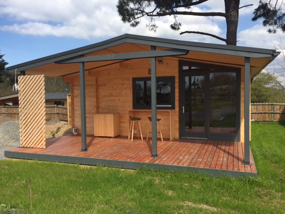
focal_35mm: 29
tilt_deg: -4.0
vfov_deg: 48.2
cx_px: 142
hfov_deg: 61.7
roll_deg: +2.1
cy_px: 107
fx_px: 239
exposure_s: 1/1799
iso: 32
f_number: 2.2
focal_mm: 4.15
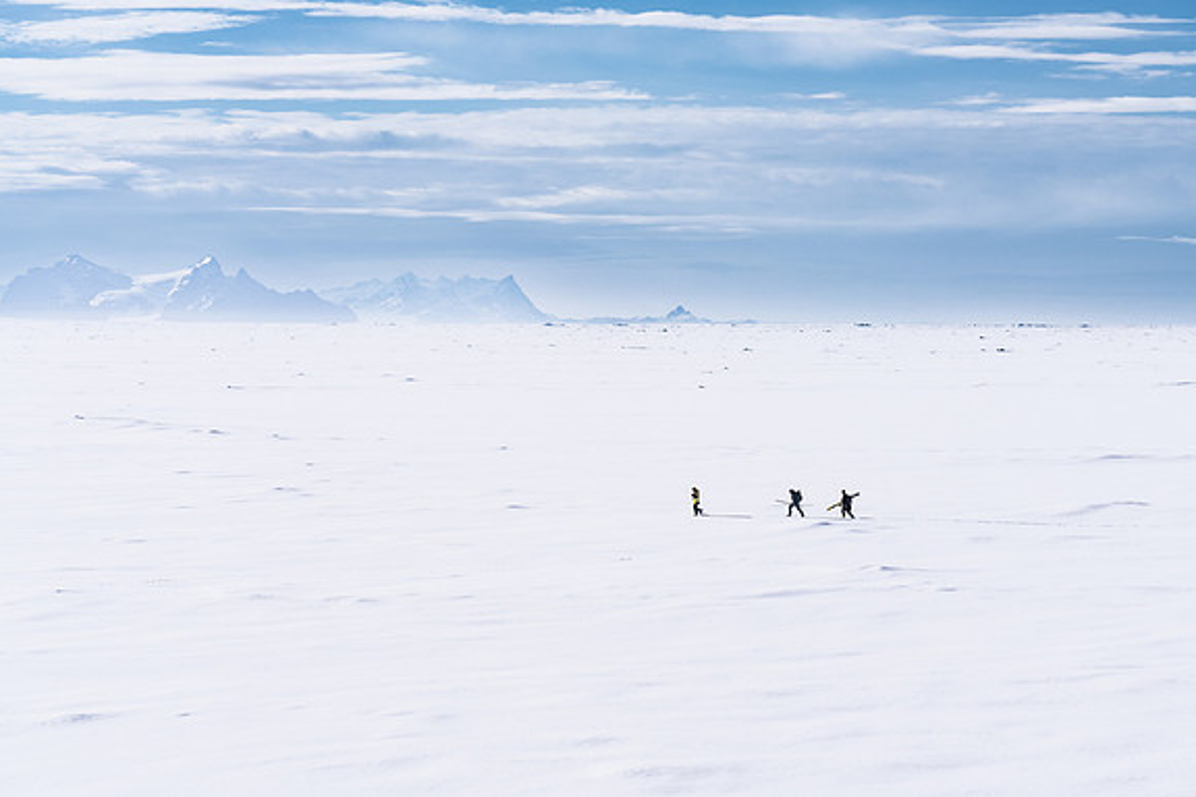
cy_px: 397
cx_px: 600
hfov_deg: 15.1
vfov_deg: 10.1
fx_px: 4518
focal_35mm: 136
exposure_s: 1/320
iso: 125
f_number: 7.1
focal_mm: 133
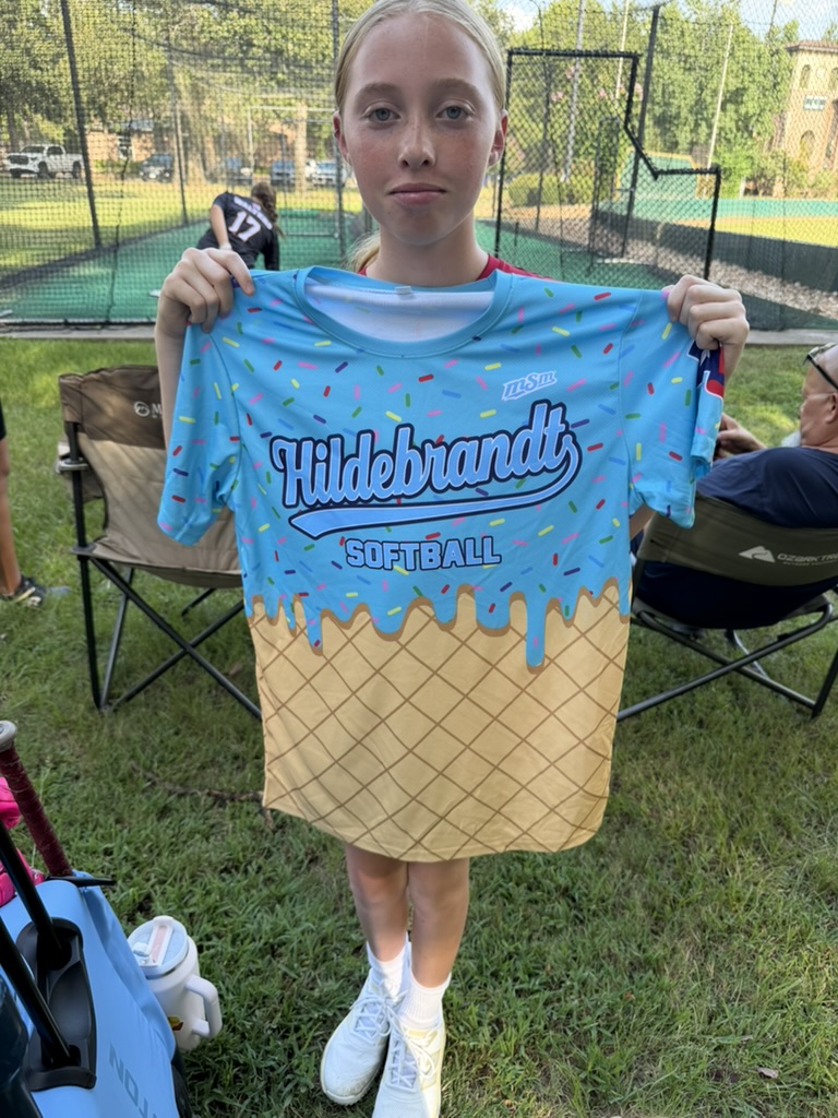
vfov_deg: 71.6
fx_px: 775
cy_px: 559
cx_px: 419
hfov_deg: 56.8
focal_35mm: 24
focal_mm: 6.76
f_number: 1.78
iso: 64
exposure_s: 1/212
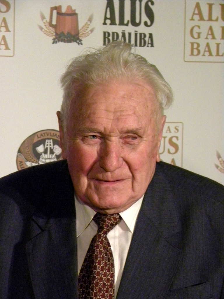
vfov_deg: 10.7
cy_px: 150
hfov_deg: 8.1
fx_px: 1588
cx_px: 112
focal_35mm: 184
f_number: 4.5
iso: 800
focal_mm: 32.7
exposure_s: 1/78.2
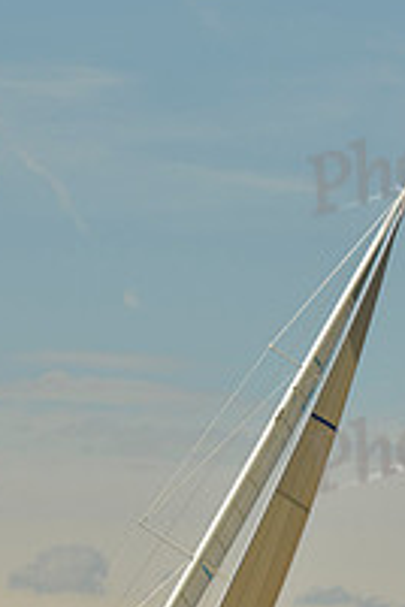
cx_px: 153
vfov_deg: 5.3
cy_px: 616
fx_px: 6581
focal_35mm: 390
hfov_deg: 3.5
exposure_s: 1/1600
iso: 280
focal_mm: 135
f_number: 9
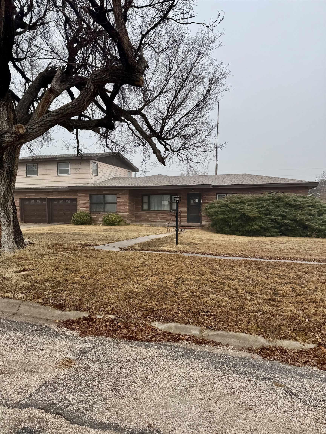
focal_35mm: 24
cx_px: 163
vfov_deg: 71.6
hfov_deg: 56.8
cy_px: 217
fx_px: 301
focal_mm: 6.76
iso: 80
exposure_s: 1/544
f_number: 1.78
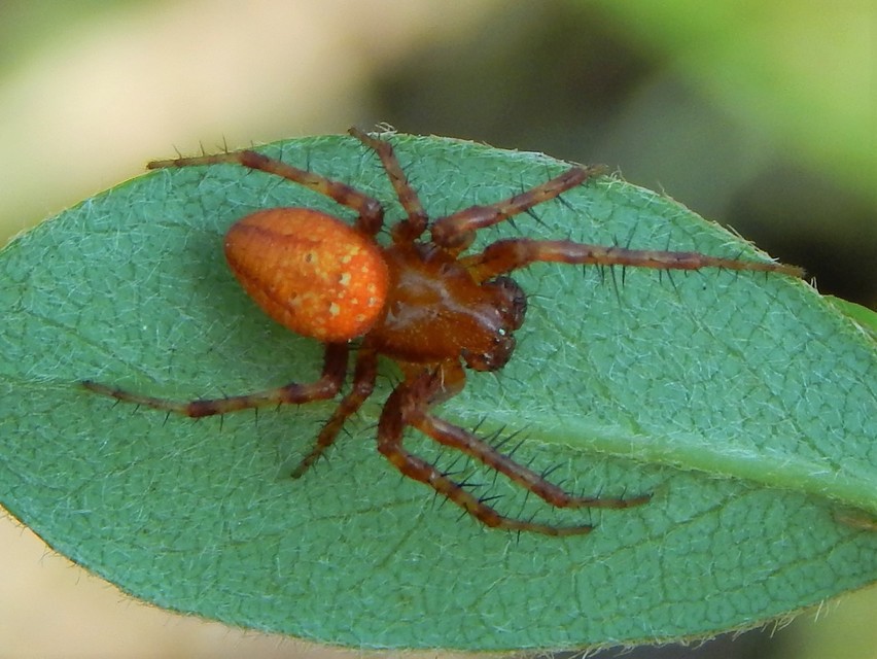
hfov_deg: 12.3
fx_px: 4056
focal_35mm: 160
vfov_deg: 9.3
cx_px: 438
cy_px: 330
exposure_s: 1/250
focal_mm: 28.7
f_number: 5.1
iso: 125
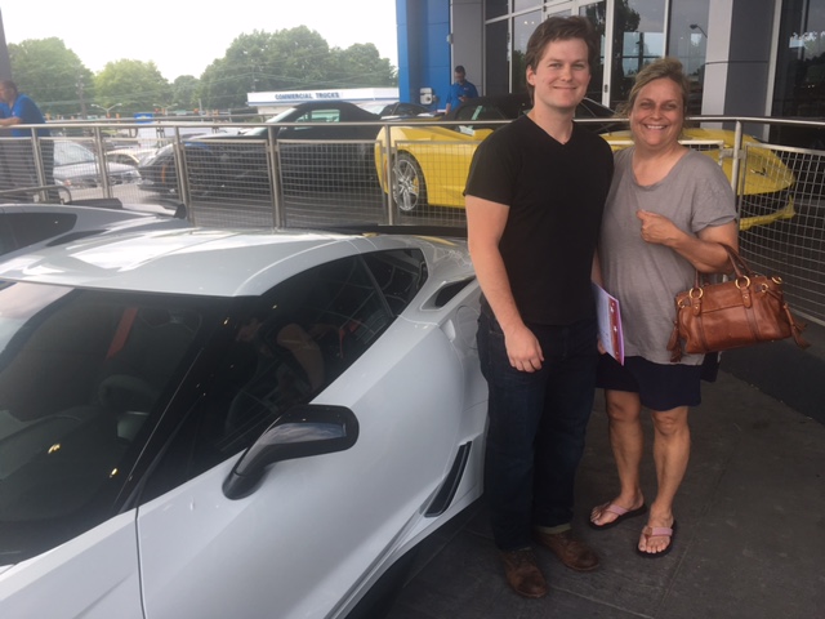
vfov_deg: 48.2
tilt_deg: -19.5
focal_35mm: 29
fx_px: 691
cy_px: 310
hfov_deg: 61.7
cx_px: 412
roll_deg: +1.9
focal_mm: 4.15
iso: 25
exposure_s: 1/430
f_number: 2.2
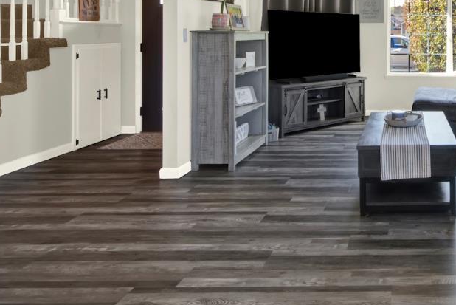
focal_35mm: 34
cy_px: 34
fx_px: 431
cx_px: 417
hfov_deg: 49.2
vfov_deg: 36.6
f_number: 14
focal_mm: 14
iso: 100
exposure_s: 1/4
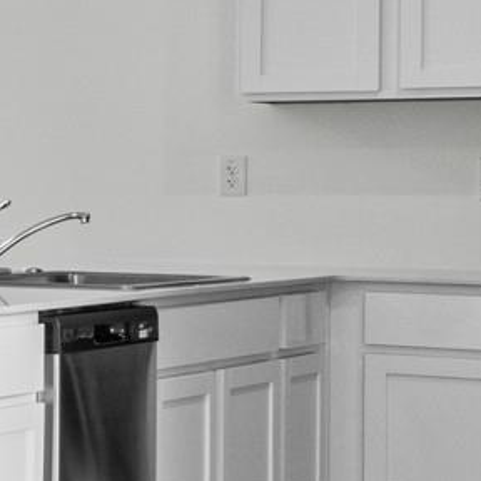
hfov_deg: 9.3
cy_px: 224
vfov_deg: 13.1
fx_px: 2091
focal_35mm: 133
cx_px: -1107
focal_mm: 12
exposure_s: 1/10
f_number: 9
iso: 250
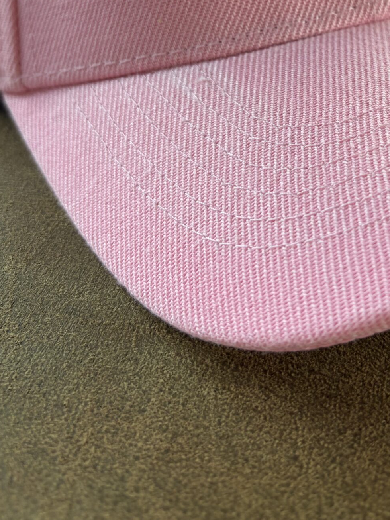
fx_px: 766
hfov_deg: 28.1
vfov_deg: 35.1
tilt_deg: -27.3
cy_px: 40
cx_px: 297
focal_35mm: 51
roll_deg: -2.6
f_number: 1.6
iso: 50
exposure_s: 1/121
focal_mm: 5.96
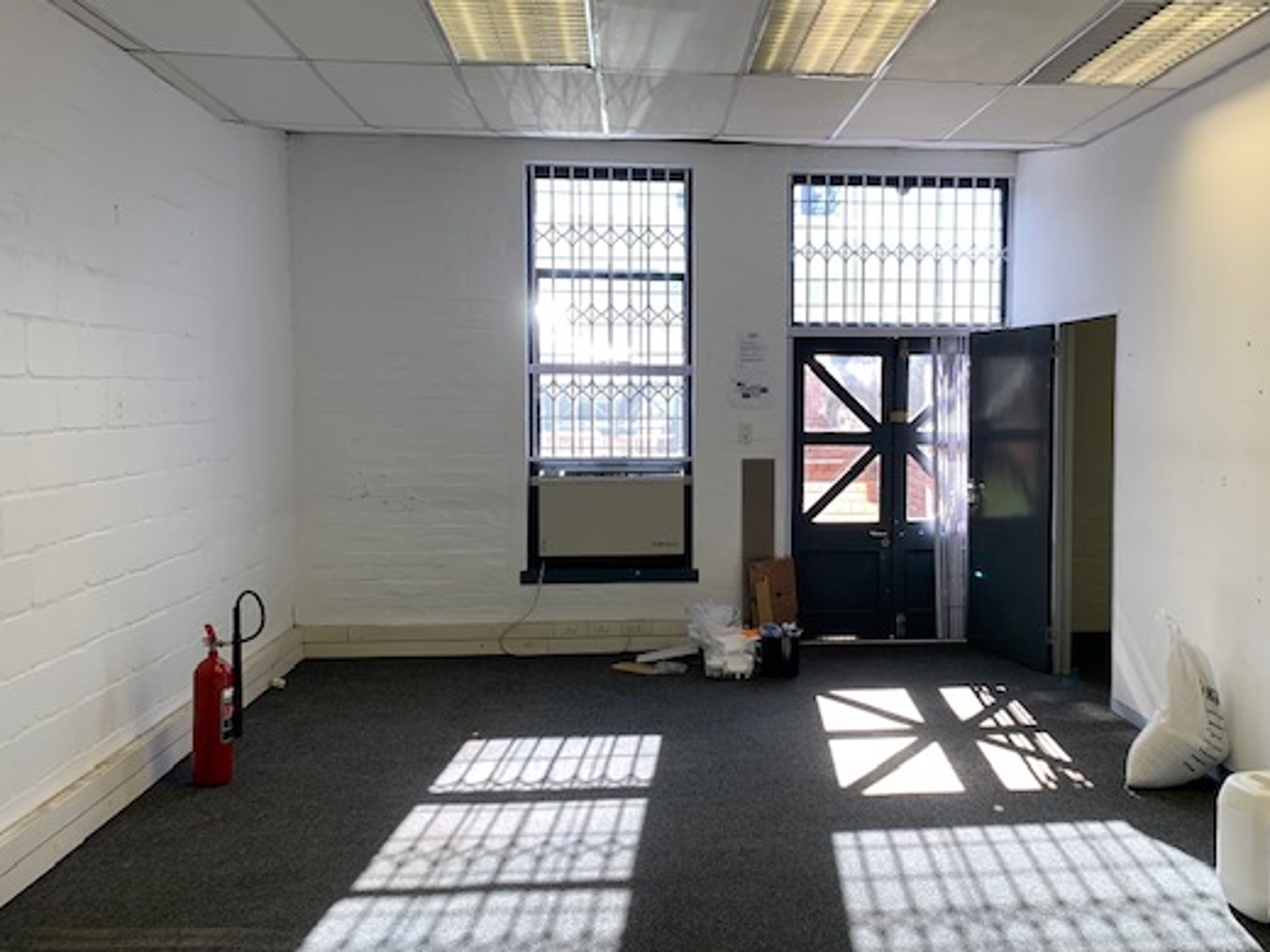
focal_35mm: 32
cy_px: 469
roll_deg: -0.8
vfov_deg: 44.2
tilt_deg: -1.5
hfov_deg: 56.5
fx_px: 1174
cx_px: 738
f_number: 1.8
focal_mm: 4.25
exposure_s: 1/100
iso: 32
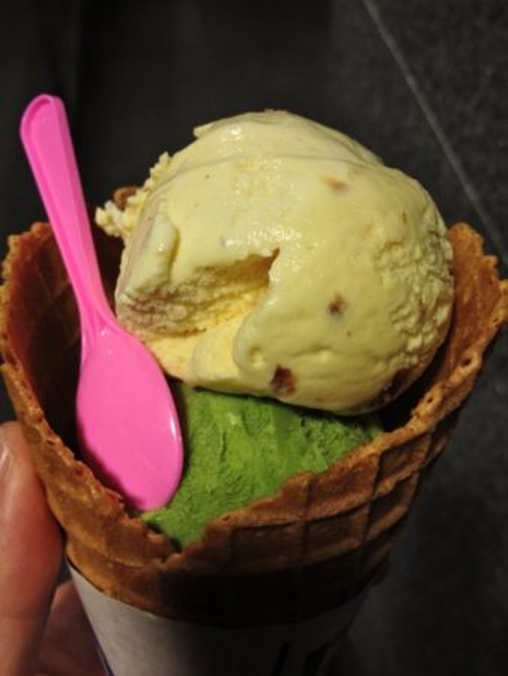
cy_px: 338
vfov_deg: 52.6
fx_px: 684
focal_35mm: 35
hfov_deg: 40.7
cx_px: 254
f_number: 2.4
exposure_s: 1/40
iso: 50
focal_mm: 4.28
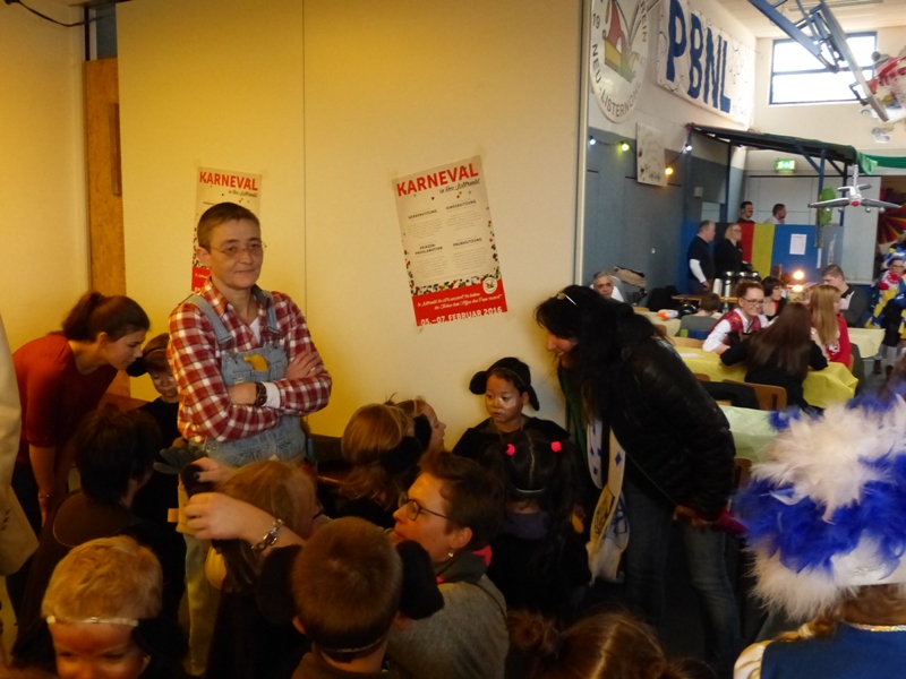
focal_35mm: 32
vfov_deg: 44.2
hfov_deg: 56.8
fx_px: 838
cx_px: 453
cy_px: 340
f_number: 2.8
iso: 800
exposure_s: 1/60
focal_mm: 5.7
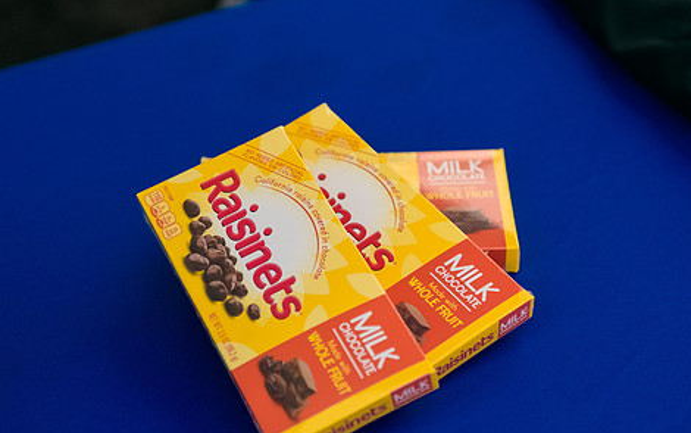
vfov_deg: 14.9
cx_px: 309
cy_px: 236
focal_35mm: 88
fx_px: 1658
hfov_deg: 23.5
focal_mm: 70
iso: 1600
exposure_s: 1/125
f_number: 3.2
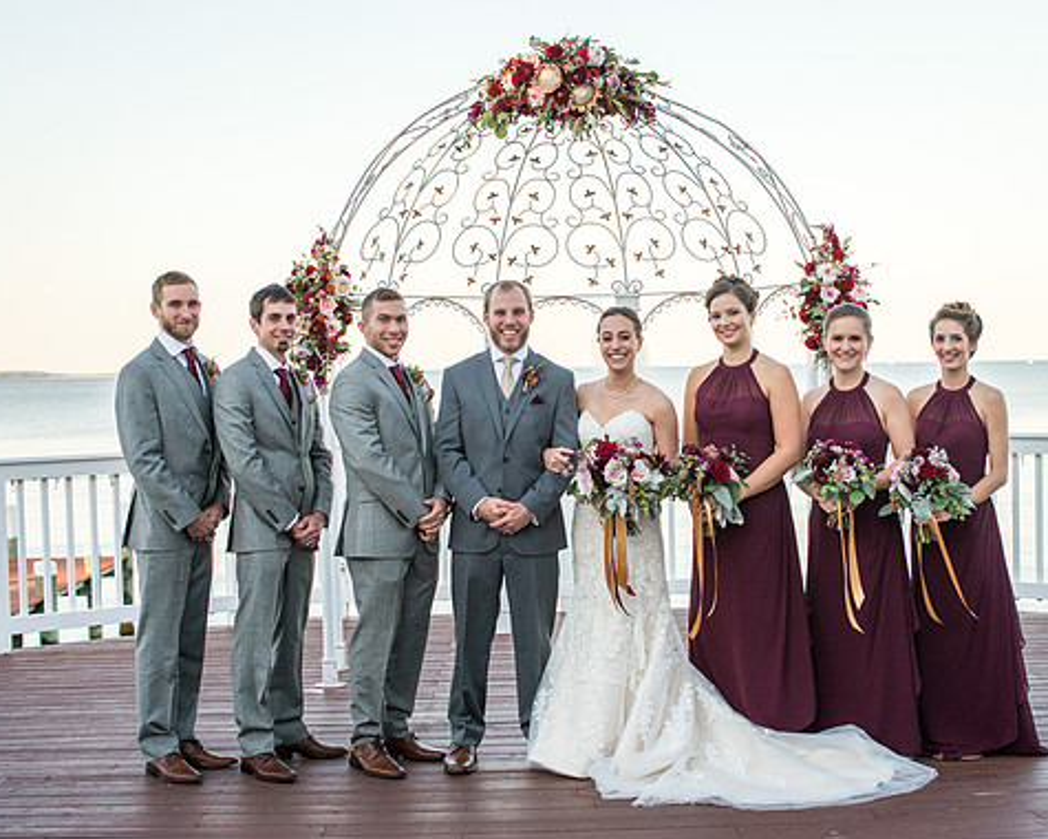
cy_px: 428
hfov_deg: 30.9
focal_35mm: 61
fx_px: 1892
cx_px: 590
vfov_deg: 25.0
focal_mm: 50
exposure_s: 1/1600
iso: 500
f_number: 4.5
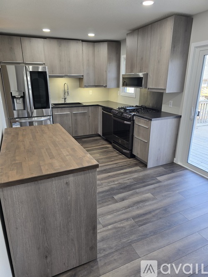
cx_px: 104
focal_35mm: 23
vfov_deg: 73.9
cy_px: 138
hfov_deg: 58.9
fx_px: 184
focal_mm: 6.3
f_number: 1.7
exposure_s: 1/120
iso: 100
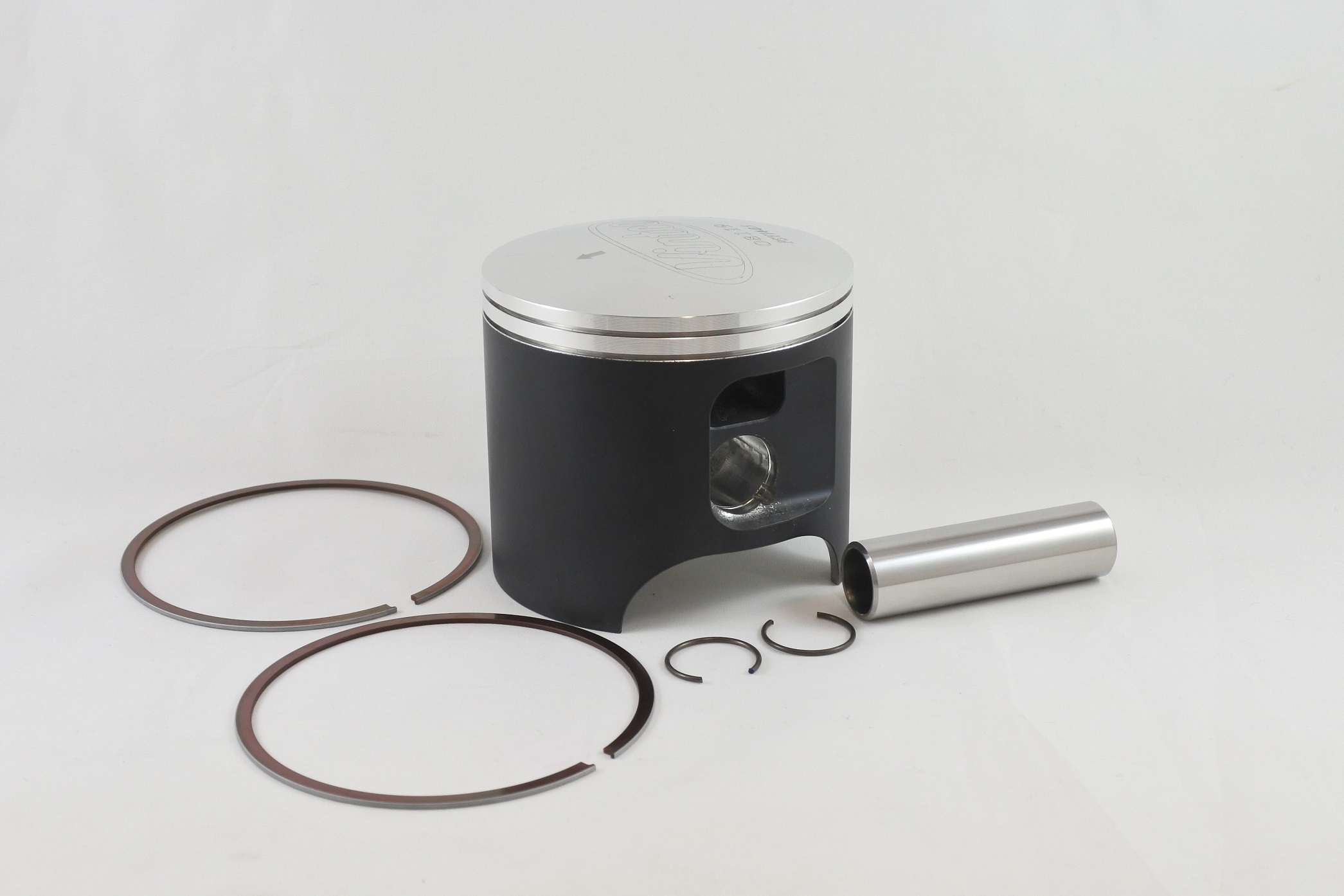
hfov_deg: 50.7
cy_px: 448
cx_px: 672
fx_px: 1419
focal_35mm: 38
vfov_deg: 35.1
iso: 400
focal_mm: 14.3
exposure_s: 1/160
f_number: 4
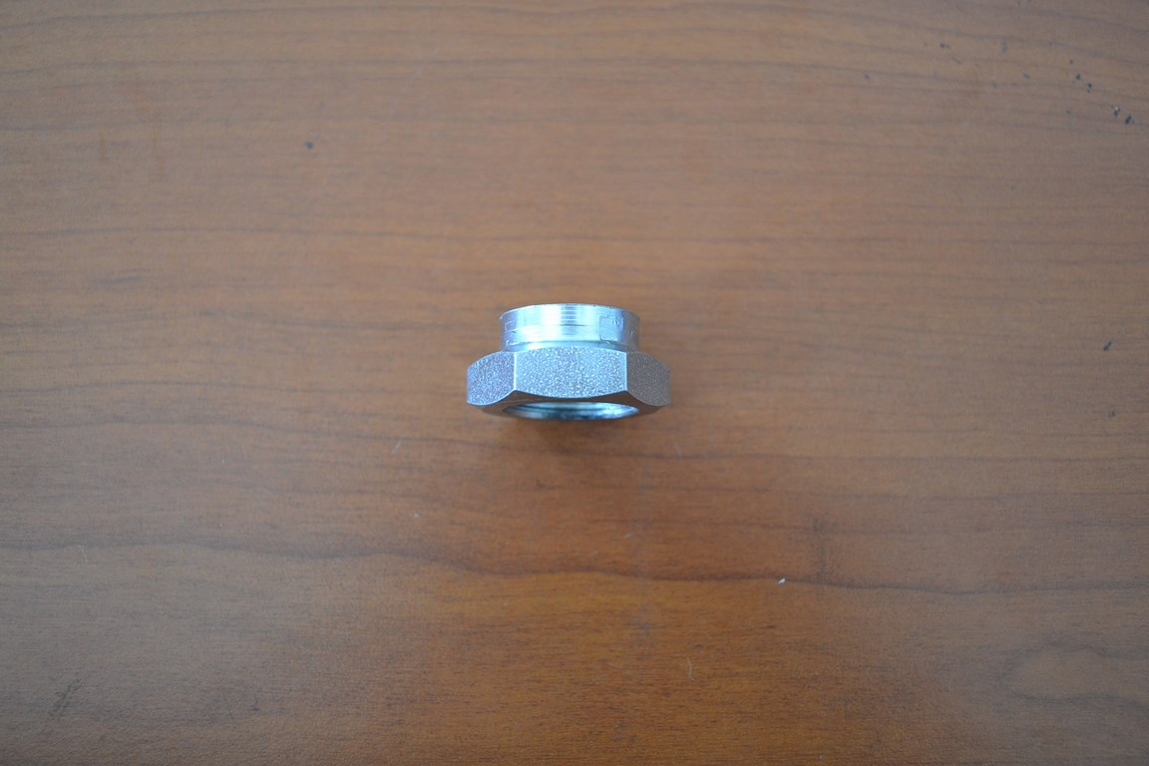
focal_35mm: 33
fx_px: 1053
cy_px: 383
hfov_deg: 57.2
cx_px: 574
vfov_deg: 40.0
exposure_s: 1/60
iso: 400
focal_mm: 22
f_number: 3.8
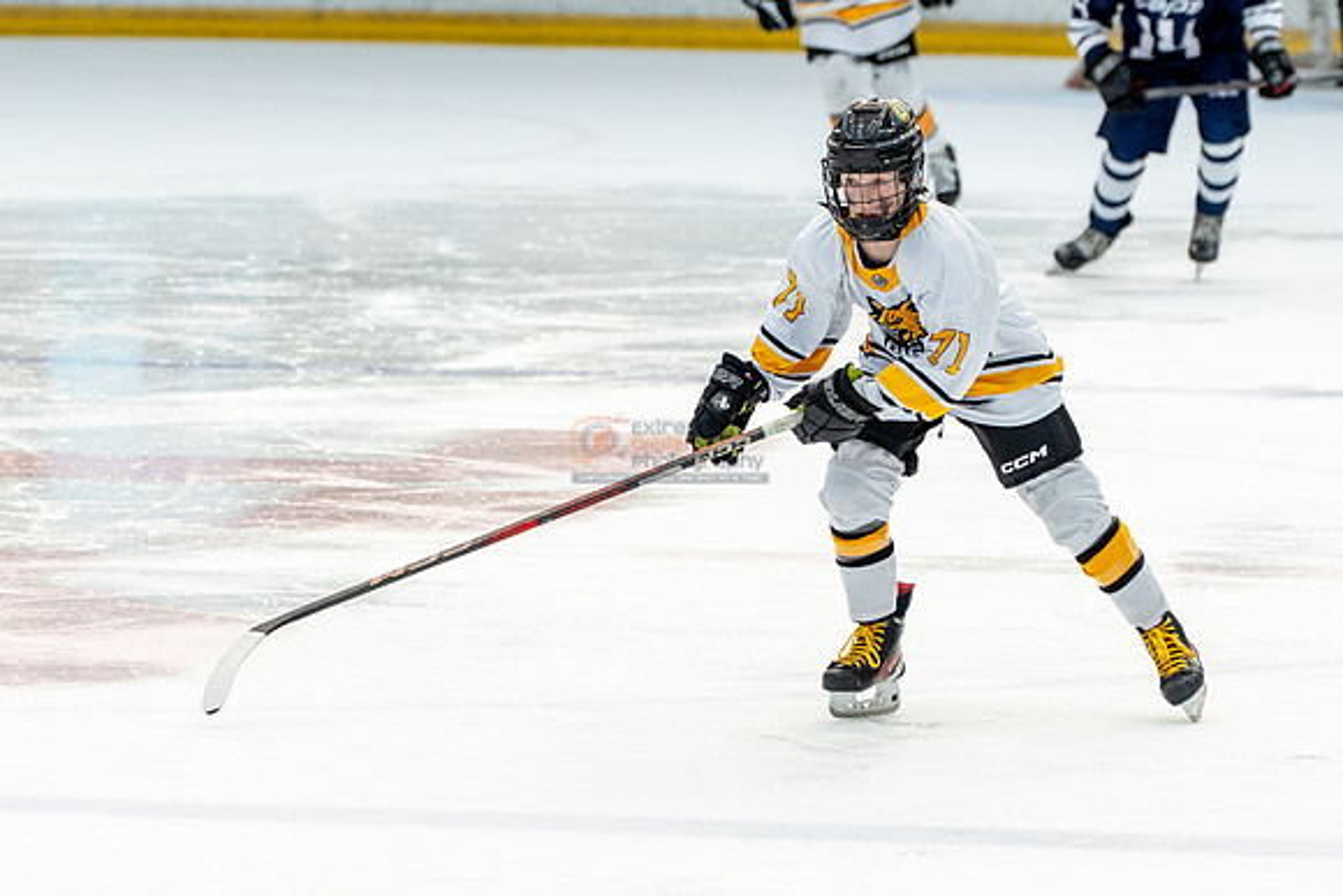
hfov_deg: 6.4
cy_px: 590
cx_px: 803
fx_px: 12041
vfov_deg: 4.3
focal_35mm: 323
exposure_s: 1/640
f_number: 3.5
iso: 800
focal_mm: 150
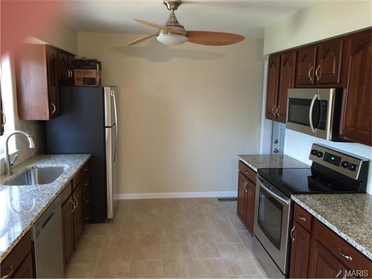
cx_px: 186
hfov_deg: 61.7
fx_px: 312
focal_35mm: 29
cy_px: 140
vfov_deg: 48.2
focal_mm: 4.15
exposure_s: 1/30
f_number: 2.2
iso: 125
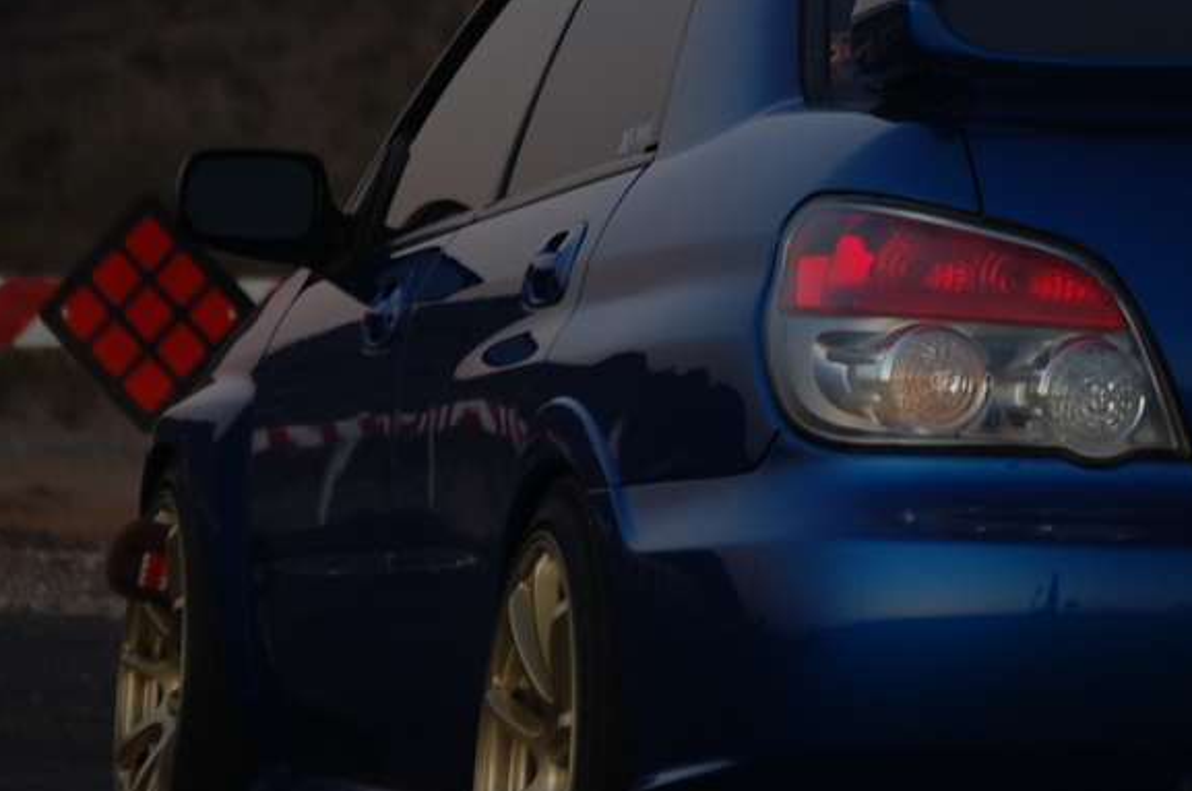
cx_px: 754
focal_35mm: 253
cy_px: 416
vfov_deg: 5.4
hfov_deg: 8.2
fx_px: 8362
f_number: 4.8
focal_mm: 95
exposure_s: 1/40
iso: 200
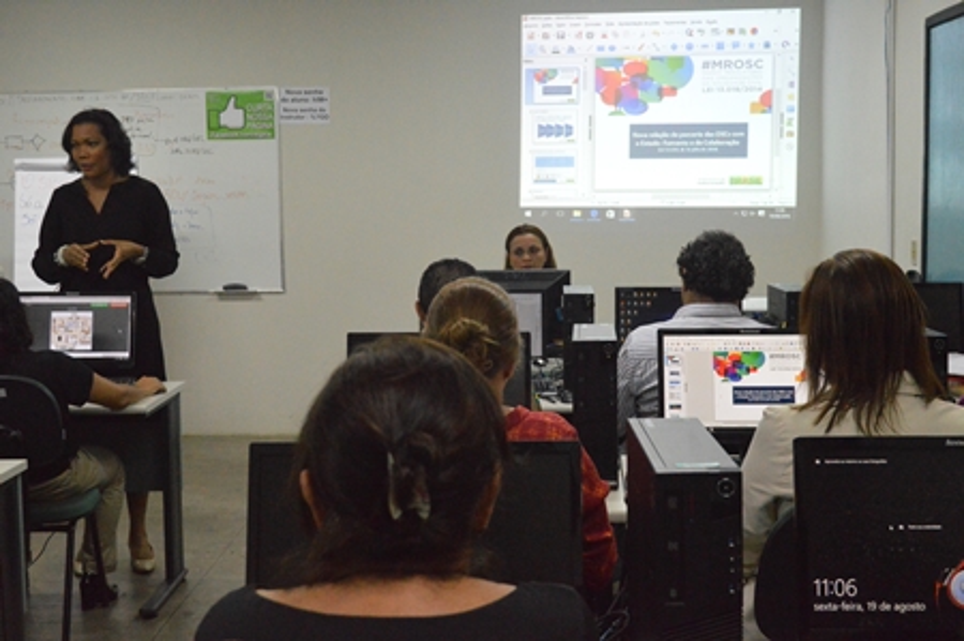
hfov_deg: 41.2
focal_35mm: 48
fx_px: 1284
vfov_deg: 28.0
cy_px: 320
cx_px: 482
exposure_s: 1/320
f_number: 5.6
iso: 6400
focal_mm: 32
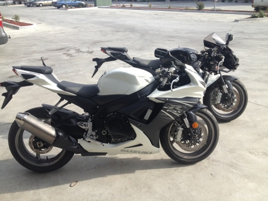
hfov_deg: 52.6
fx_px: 271
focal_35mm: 35
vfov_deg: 40.7
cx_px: 134
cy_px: 100
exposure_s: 1/681
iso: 50
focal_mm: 4.28
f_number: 2.4
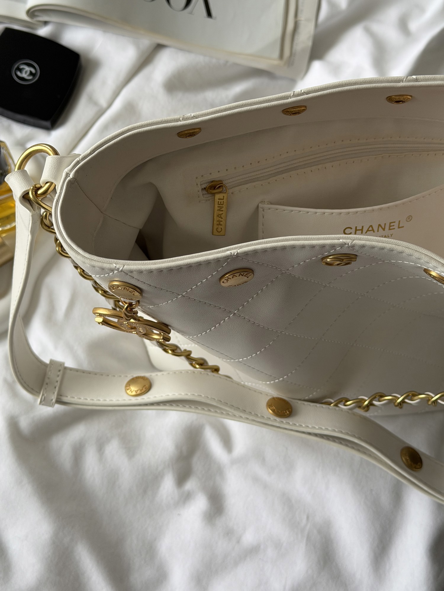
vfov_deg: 39.7
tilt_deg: -74.6
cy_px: 296
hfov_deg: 30.3
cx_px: 222
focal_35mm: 48
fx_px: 821
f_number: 1.78
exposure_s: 1/74
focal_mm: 6.76
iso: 100
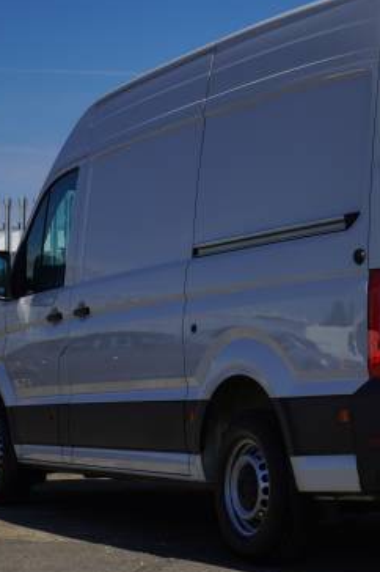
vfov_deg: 21.5
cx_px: 356
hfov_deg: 14.2
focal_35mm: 95
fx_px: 1507
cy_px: 277
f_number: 11
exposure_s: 1/200
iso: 100
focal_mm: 36
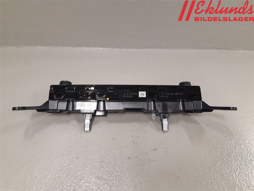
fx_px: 191
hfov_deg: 67.3
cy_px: 96
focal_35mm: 26
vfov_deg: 53.1
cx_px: 127
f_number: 1.7
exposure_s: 1/50
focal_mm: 3.93
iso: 160
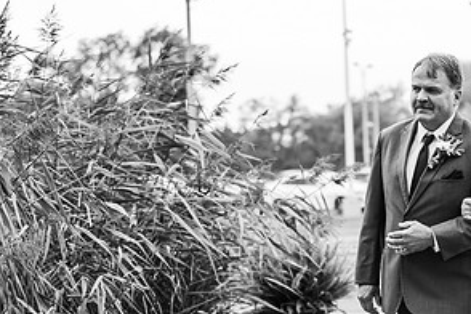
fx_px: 1805
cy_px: 290
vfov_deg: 9.9
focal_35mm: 138
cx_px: 399
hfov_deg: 14.7
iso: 400
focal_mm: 70
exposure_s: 1/1000
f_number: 2.8
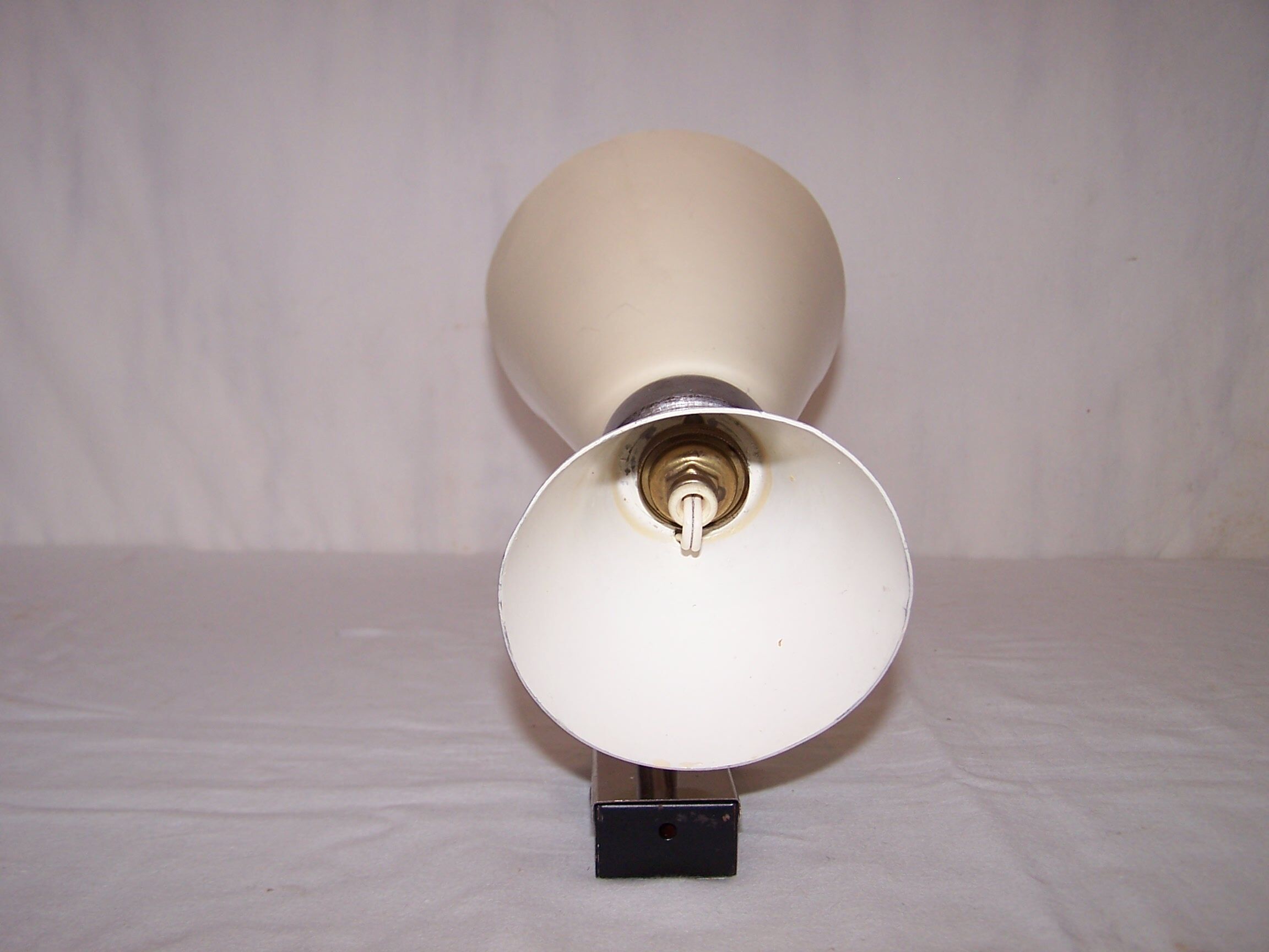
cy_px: 476
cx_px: 634
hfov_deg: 49.0
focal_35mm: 38
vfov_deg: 37.7
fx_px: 1393
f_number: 2.8
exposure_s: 1/60
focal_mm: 6.3
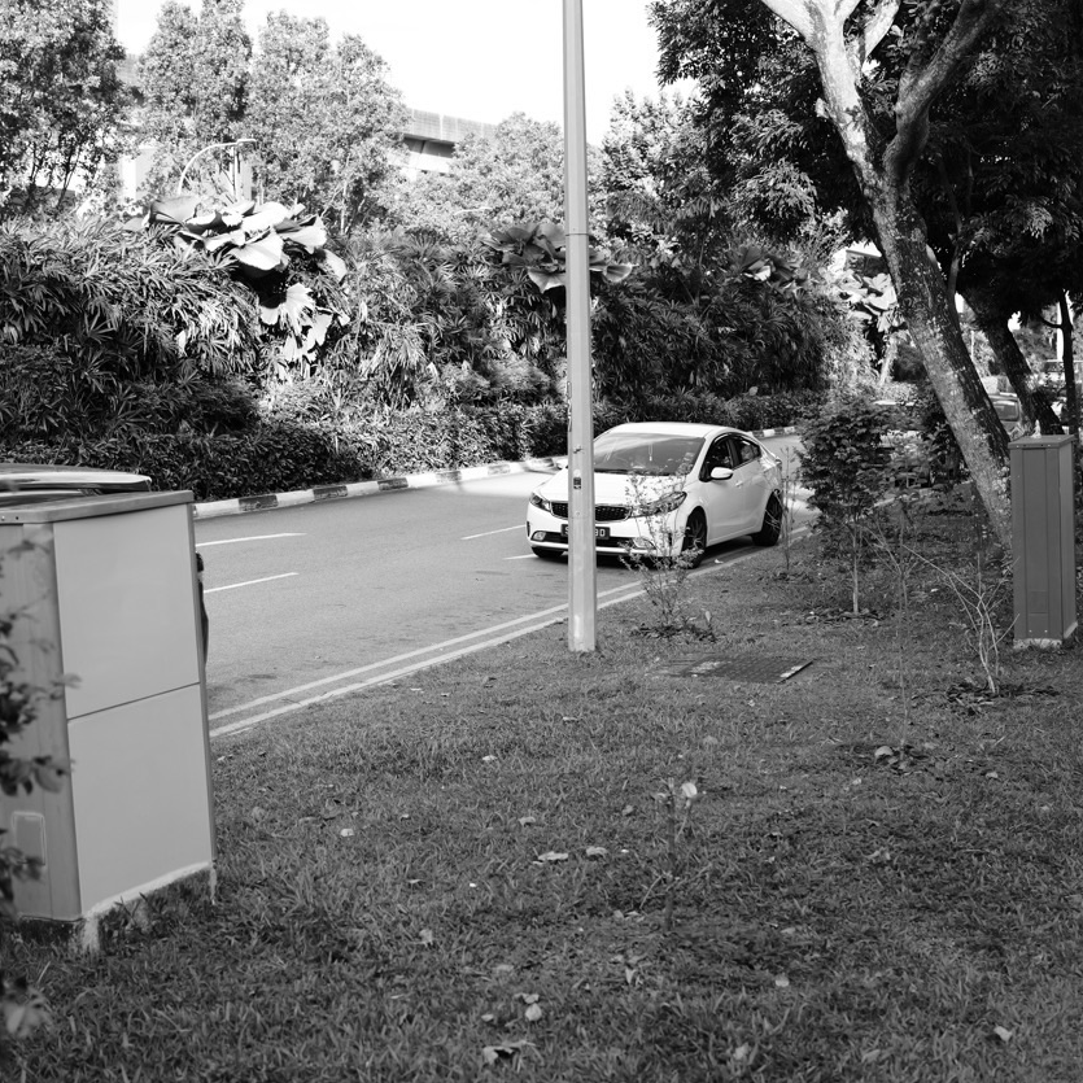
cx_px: 481
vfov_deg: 30.6
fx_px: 1982
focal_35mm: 56
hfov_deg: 30.5
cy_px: 540
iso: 100
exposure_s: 1/125
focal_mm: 43
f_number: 4
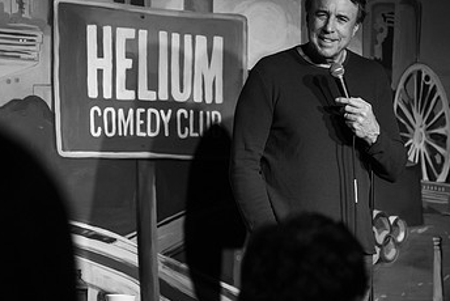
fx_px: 1476
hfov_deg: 17.3
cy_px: 77
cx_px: 300
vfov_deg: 11.6
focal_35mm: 118
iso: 2000
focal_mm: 70
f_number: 3.5
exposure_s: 1/400
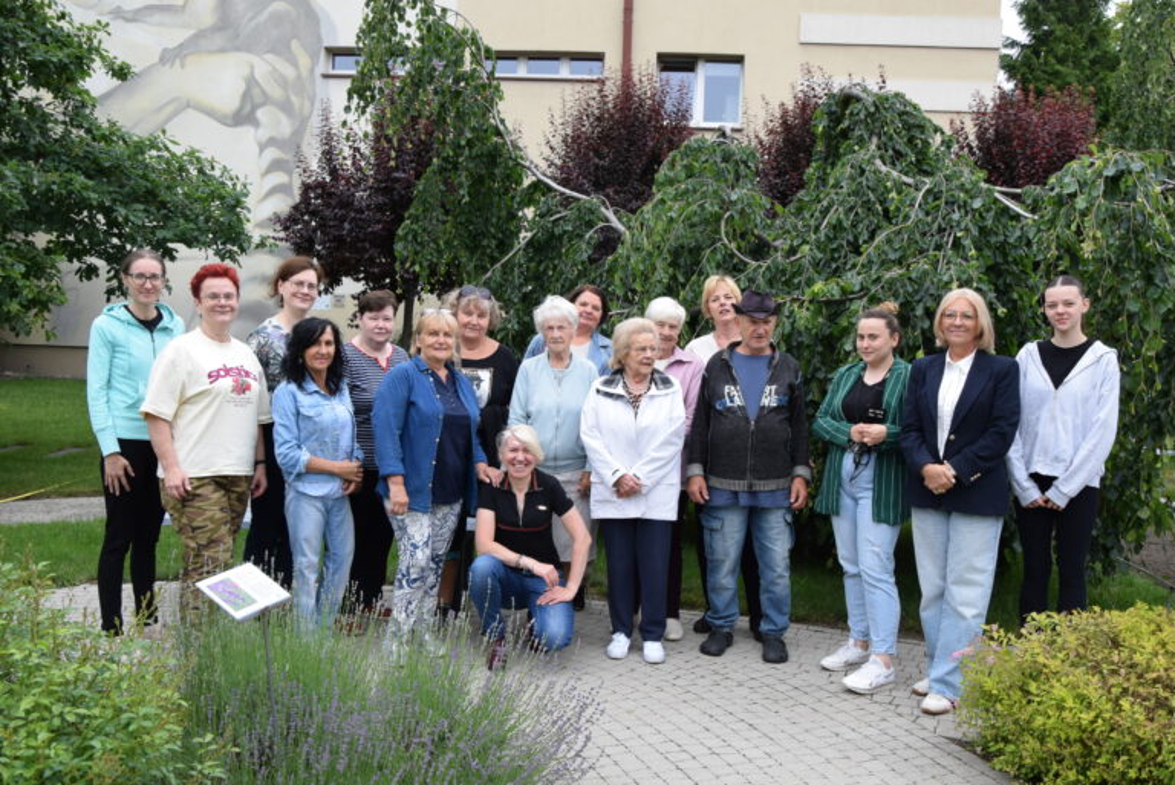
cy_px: 392
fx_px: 1078
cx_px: 588
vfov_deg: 40.0
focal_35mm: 33
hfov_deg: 57.2
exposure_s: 1/250
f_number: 8
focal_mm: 22
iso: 280
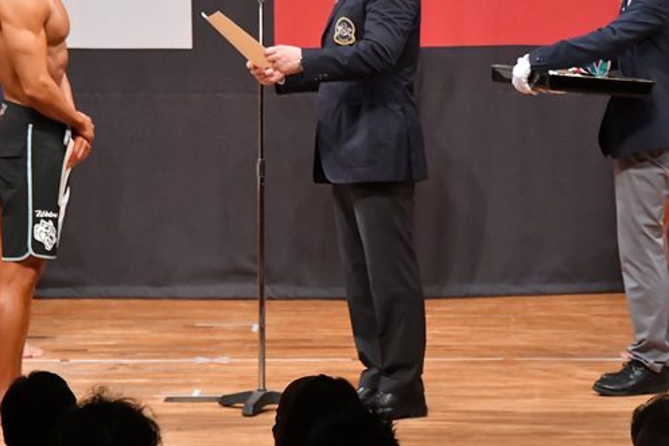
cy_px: 125
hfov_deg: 5.5
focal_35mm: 374
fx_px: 6947
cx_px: 337
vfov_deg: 3.7
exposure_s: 1/400
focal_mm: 160
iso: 9000
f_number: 5.6
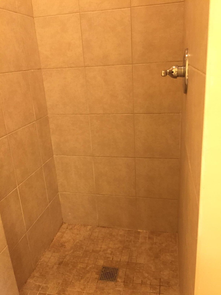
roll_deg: +3.2
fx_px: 247
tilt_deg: -16.1
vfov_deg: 61.7
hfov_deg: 48.2
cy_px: 148
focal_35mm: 29
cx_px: 110
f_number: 2.2
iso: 160
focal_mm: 4.15
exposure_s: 1/30
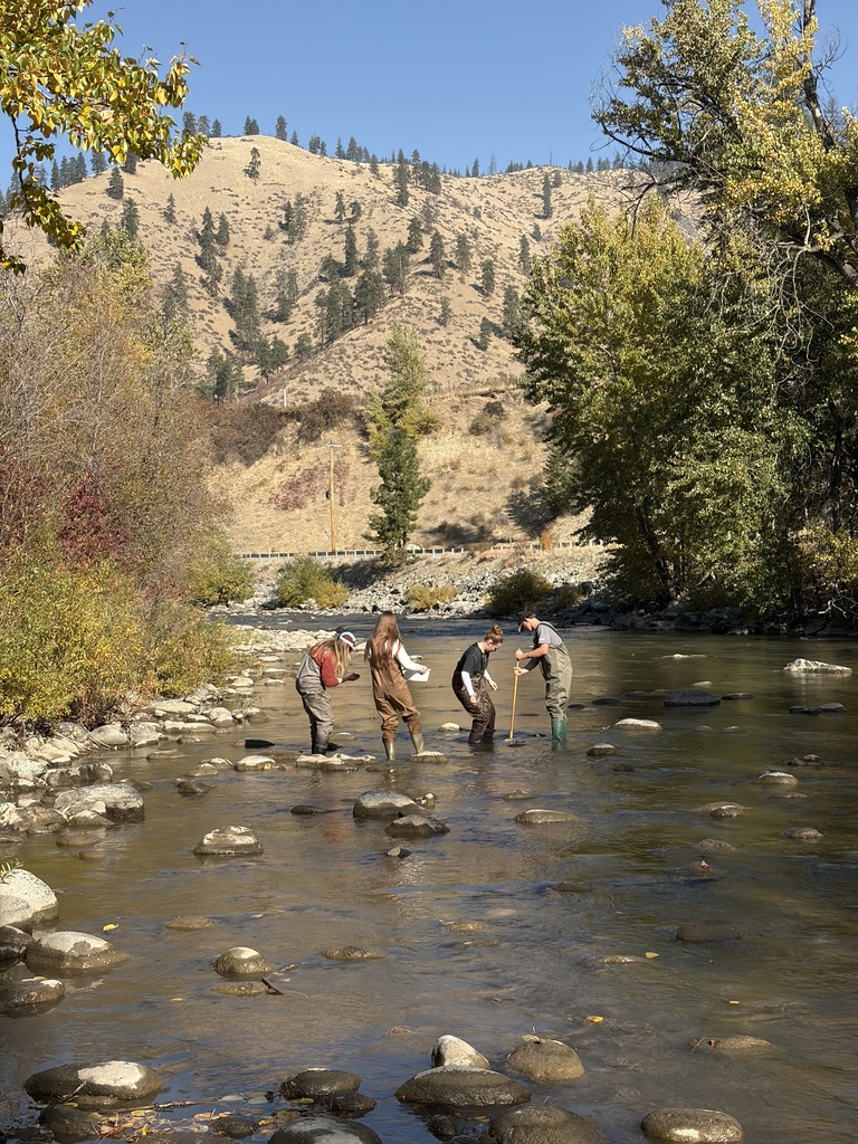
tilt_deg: -1.2
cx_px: 429
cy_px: 572
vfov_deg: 36.8
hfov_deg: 28.0
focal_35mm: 52
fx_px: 1719
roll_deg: +1.3
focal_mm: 5.96
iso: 32
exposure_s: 1/2283
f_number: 1.6
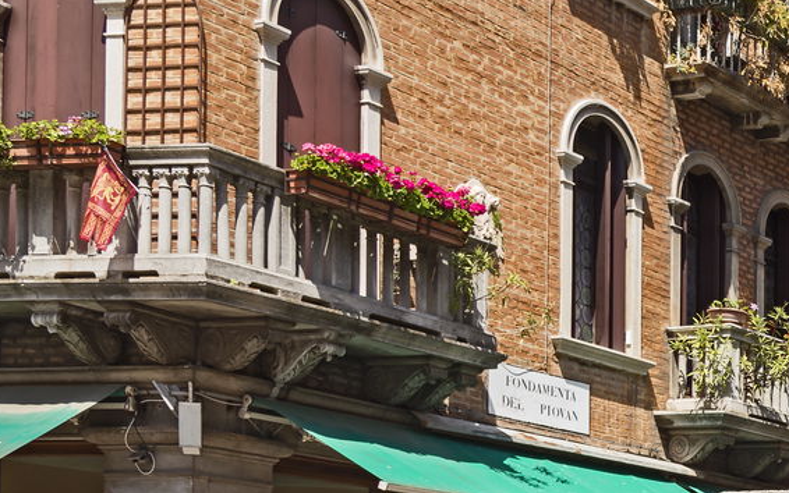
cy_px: 577
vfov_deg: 15.2
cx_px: 1194
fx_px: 1785
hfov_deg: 21.0
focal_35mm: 83
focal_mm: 24
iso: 100
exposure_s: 1/400
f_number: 6.3
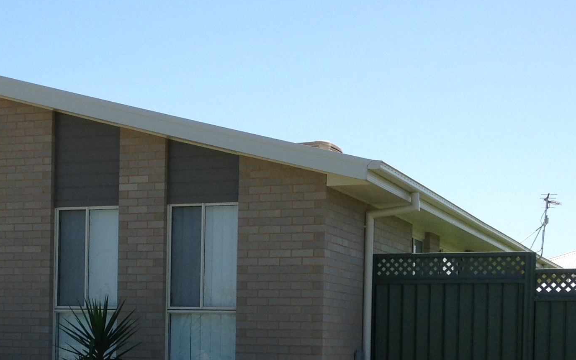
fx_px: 1303
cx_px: 109
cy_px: 343
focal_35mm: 83
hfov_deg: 24.5
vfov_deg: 15.5
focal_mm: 4.12
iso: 50
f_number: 2.4
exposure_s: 1/1323
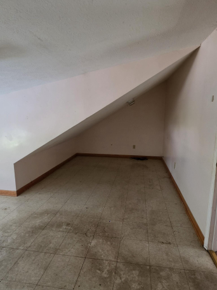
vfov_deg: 84.6
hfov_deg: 68.4
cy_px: 138
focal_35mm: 19
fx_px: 159
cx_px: 122
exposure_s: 1/60
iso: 200
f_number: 1.9
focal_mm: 2.2
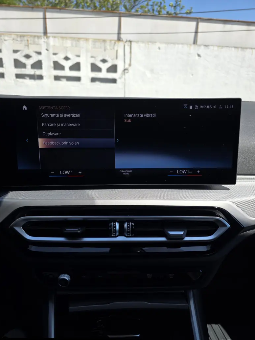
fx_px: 236
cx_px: 128
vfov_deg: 71.6
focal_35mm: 24
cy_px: 177
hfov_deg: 56.8
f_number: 1.7
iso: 80
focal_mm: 6.3
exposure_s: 1/2664
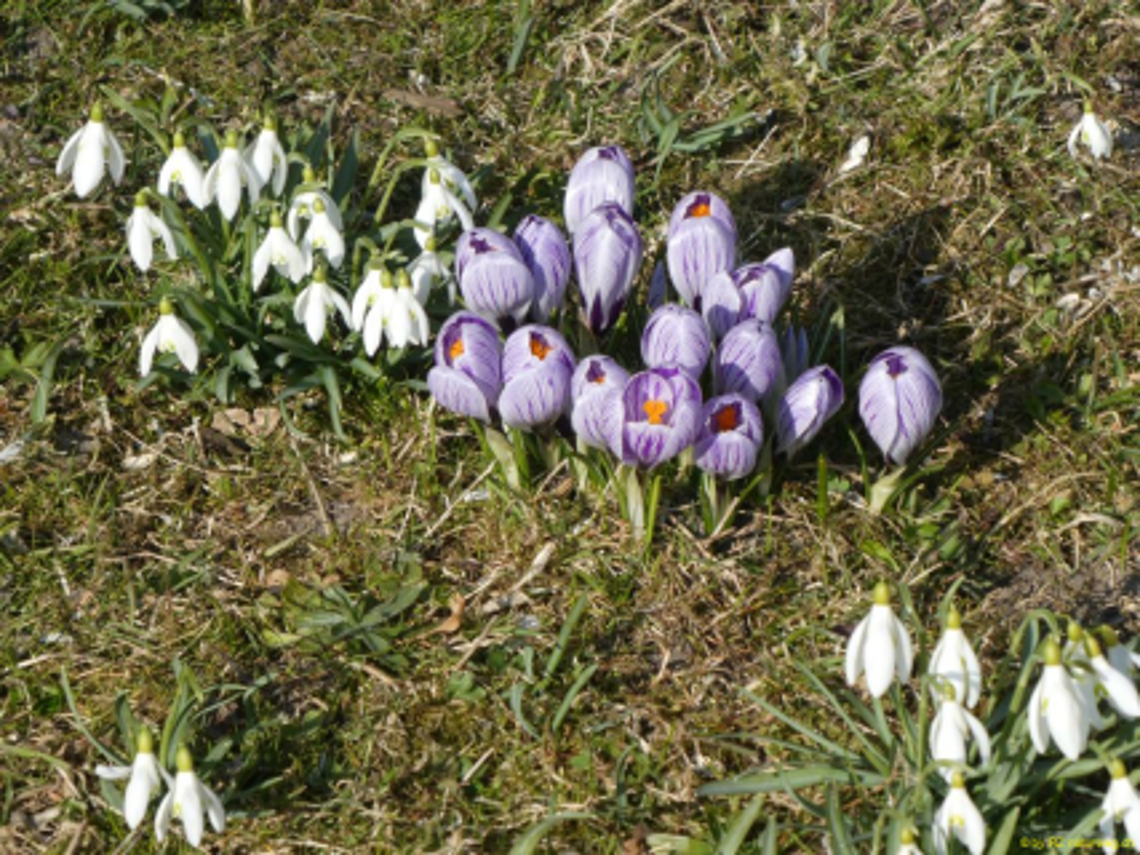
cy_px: 428
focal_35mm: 282
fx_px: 9284
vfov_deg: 5.3
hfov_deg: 7.0
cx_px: 570
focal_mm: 50.5
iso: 80
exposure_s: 1/320
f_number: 5.7
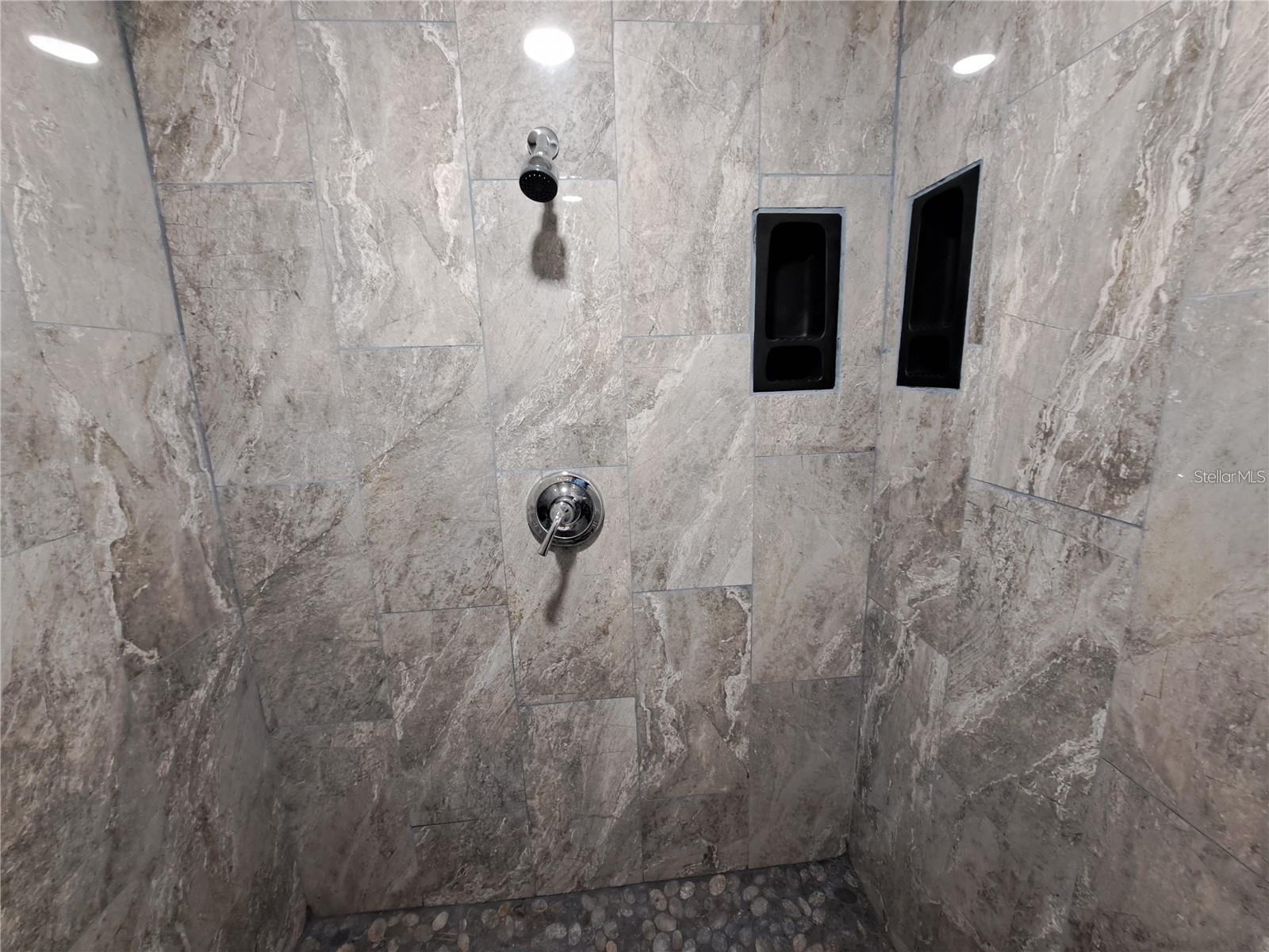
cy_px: 476
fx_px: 477
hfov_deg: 106.2
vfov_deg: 89.9
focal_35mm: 13
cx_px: 634
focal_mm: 1.74
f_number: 2.2
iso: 250
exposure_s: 1/24
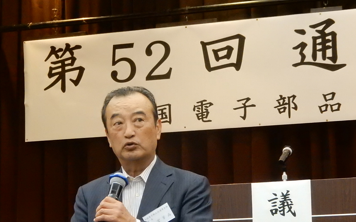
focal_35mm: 107
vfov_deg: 12.2
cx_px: 161
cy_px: 181
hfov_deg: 19.5
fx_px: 1038
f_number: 4.9
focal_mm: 13.1
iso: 1600
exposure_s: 1/80
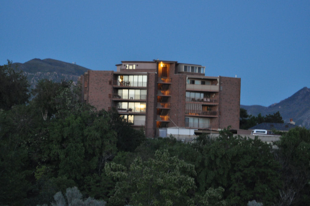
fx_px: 1187
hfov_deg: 14.9
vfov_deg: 9.9
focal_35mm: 138
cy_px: 103
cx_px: 155
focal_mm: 92
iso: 1600
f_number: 5.6
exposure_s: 1/15
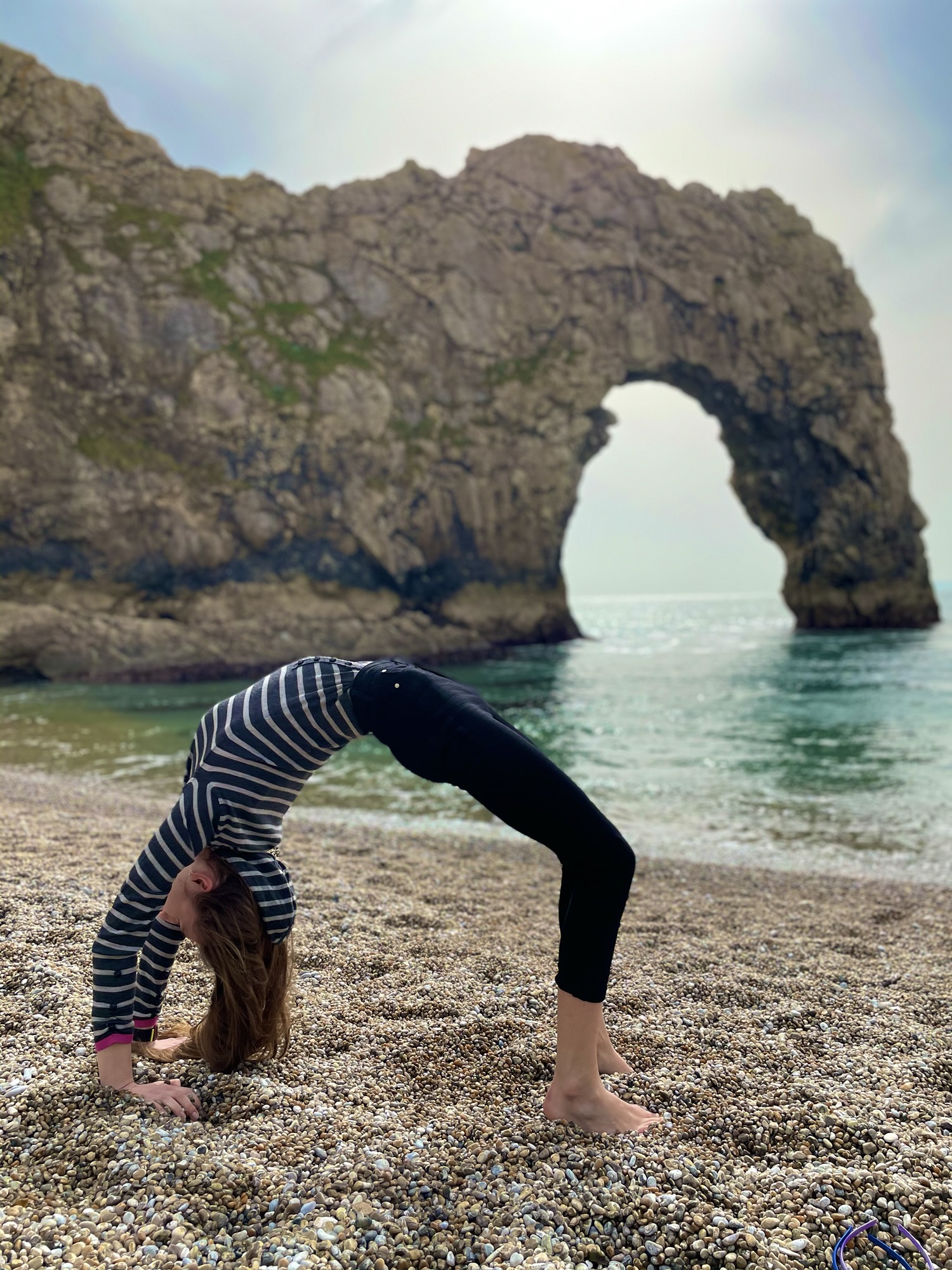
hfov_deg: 53.1
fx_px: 953
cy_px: 635
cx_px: 476
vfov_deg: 67.3
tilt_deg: -1.3
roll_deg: +0.8
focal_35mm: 26
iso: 32
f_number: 1.6
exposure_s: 1/3610
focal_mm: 4.2
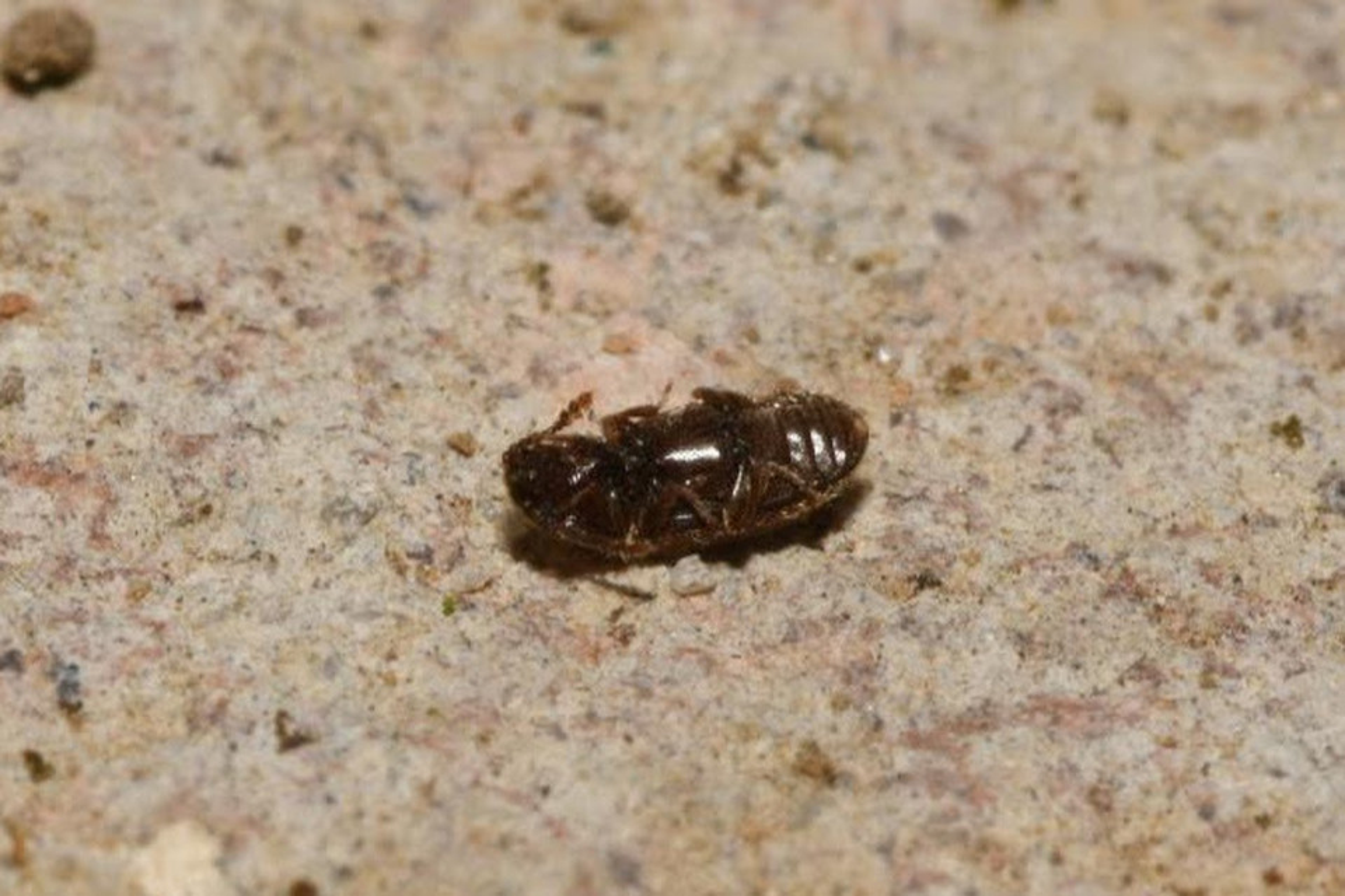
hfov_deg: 13.0
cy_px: 448
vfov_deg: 8.7
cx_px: 672
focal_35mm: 158
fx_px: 5884
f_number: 32
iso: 100
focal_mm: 105
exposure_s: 1/60
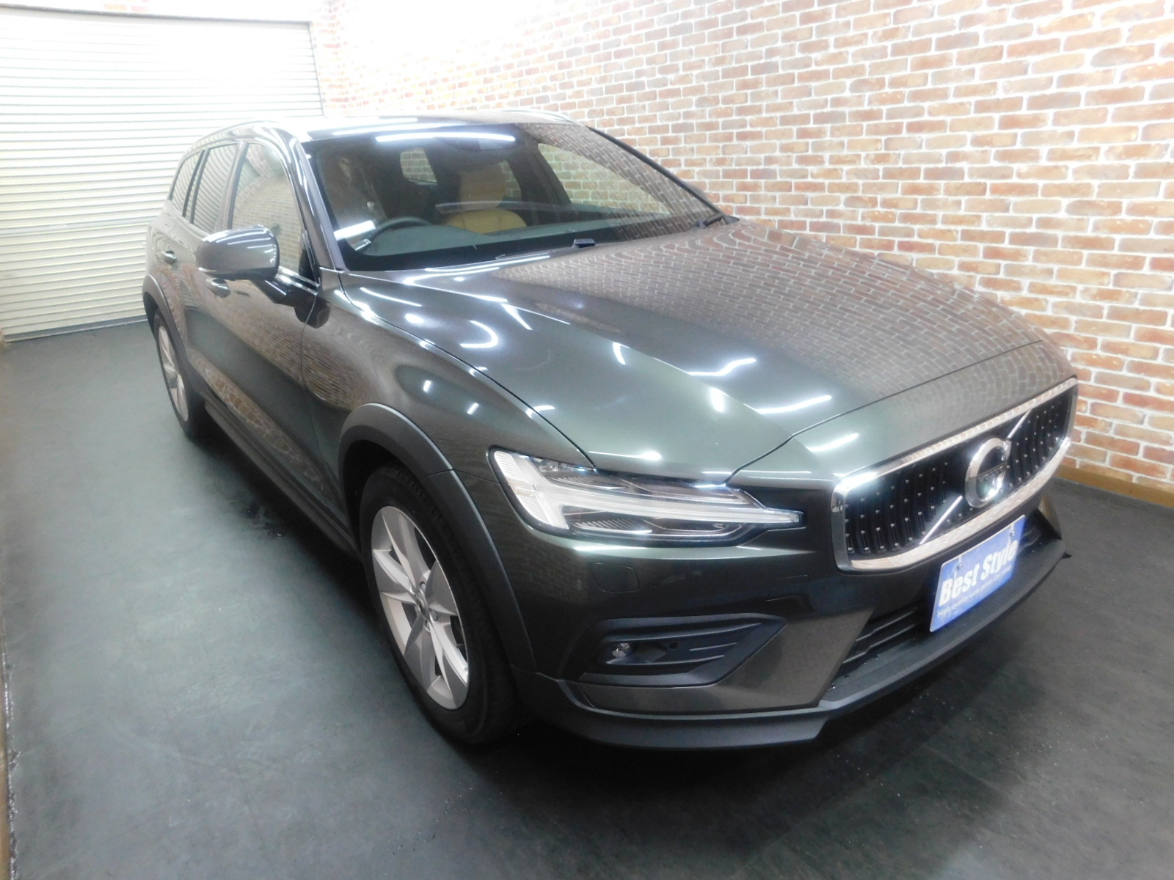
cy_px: 440
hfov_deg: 73.9
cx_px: 587
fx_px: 780
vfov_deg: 58.9
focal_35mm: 23
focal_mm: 4
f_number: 3
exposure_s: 1/25
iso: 400
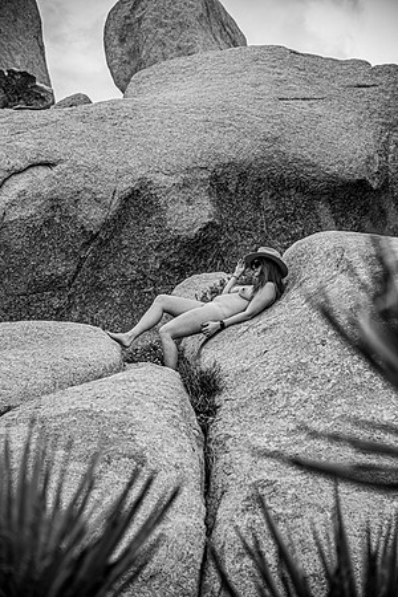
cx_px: 199
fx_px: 1360
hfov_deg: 16.7
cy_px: 298
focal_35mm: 82
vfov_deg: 24.8
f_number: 4
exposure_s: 1/1600
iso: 100
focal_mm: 82
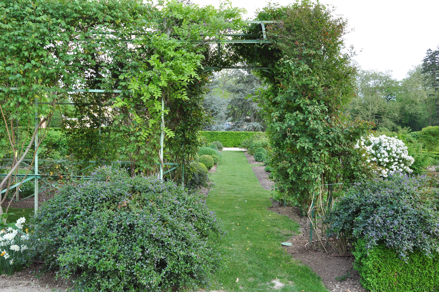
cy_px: 146
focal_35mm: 30
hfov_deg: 62.0
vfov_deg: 43.5
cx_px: 220
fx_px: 365
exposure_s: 1/100
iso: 400
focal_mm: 20
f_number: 9
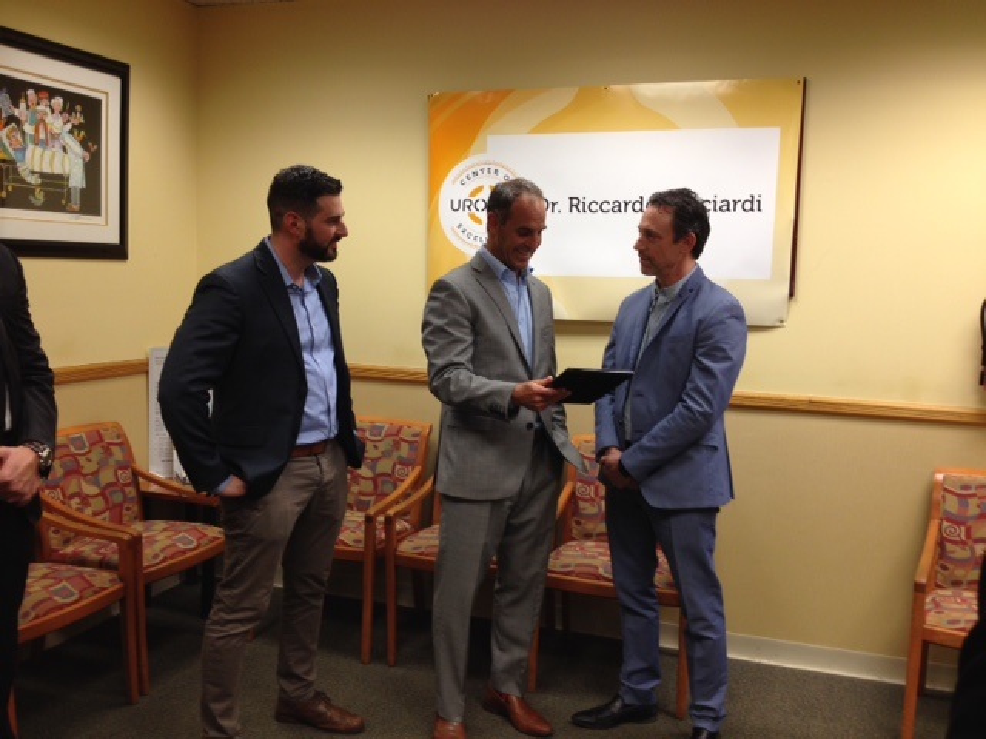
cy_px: 370
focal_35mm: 35
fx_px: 997
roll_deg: -1.7
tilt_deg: -5.7
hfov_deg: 52.6
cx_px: 493
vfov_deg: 40.7
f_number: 2.4
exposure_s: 1/20
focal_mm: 4.28
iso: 50
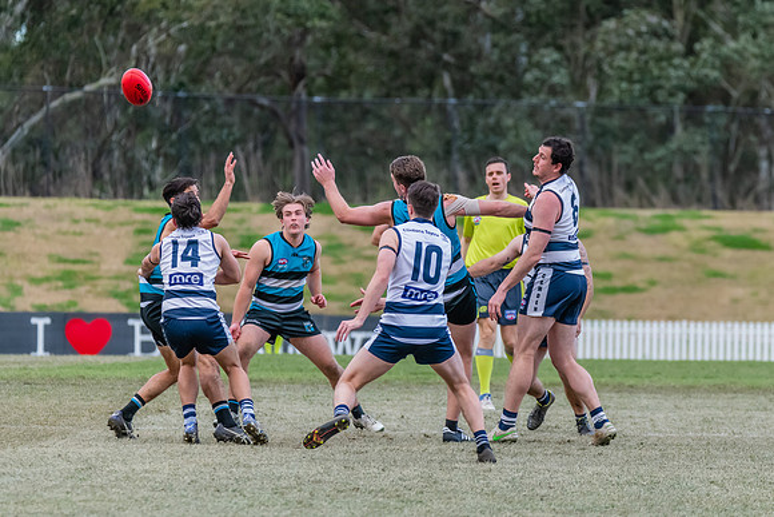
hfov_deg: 5.6
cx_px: 466
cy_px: 203
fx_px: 7888
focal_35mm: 367
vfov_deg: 3.7
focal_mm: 300
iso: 2800
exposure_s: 1/2000
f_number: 5.6
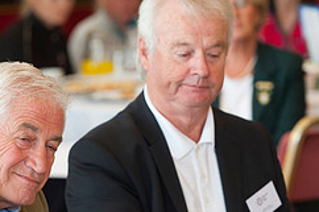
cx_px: 20
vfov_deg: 4.2
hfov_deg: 6.3
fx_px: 2869
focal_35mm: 324
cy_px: 187
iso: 1000
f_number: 4
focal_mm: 135
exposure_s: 1/160
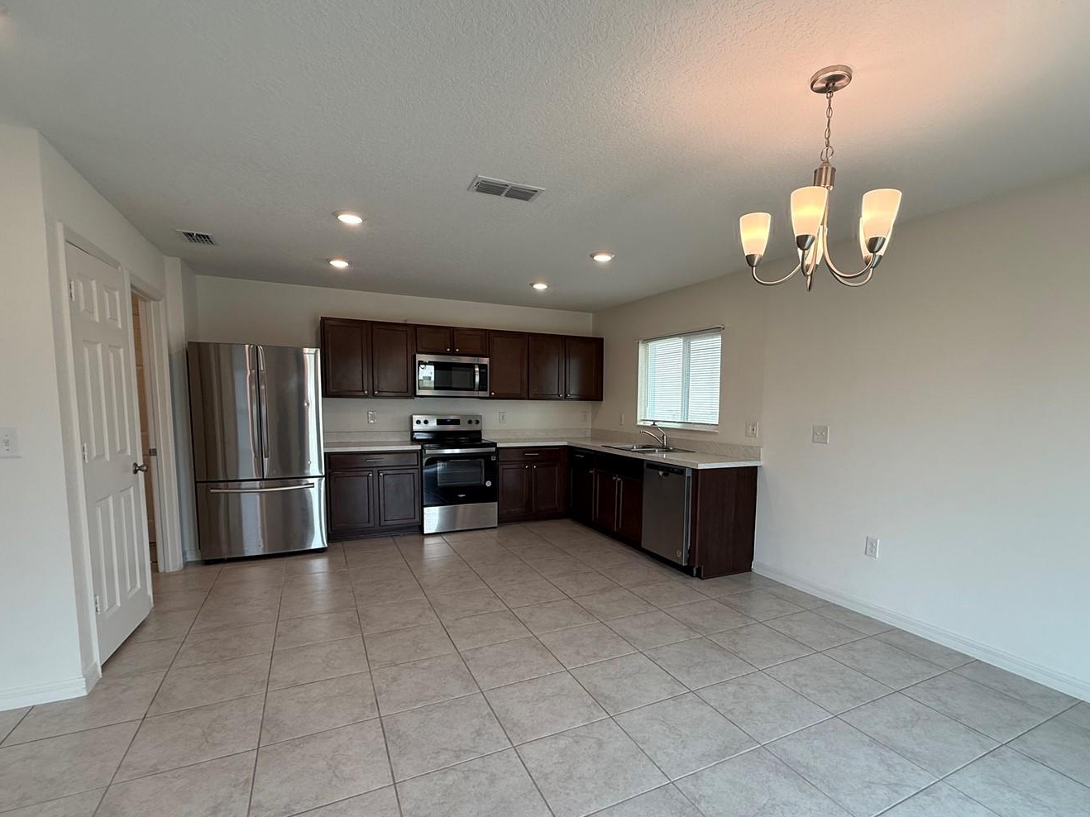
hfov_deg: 90.8
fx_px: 535
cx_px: 599
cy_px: 455
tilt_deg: -5.5
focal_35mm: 17
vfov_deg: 74.5
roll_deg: -0.6
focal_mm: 2.22
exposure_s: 1/120
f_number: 2.2
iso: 125
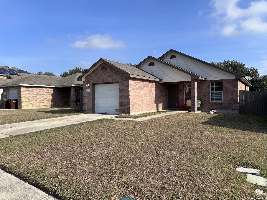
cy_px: 100
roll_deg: +0.4
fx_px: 185
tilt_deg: -1.7
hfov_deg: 71.6
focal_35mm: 24
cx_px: 134
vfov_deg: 56.8
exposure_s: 1/3717
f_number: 1.78
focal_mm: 6.86
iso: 80
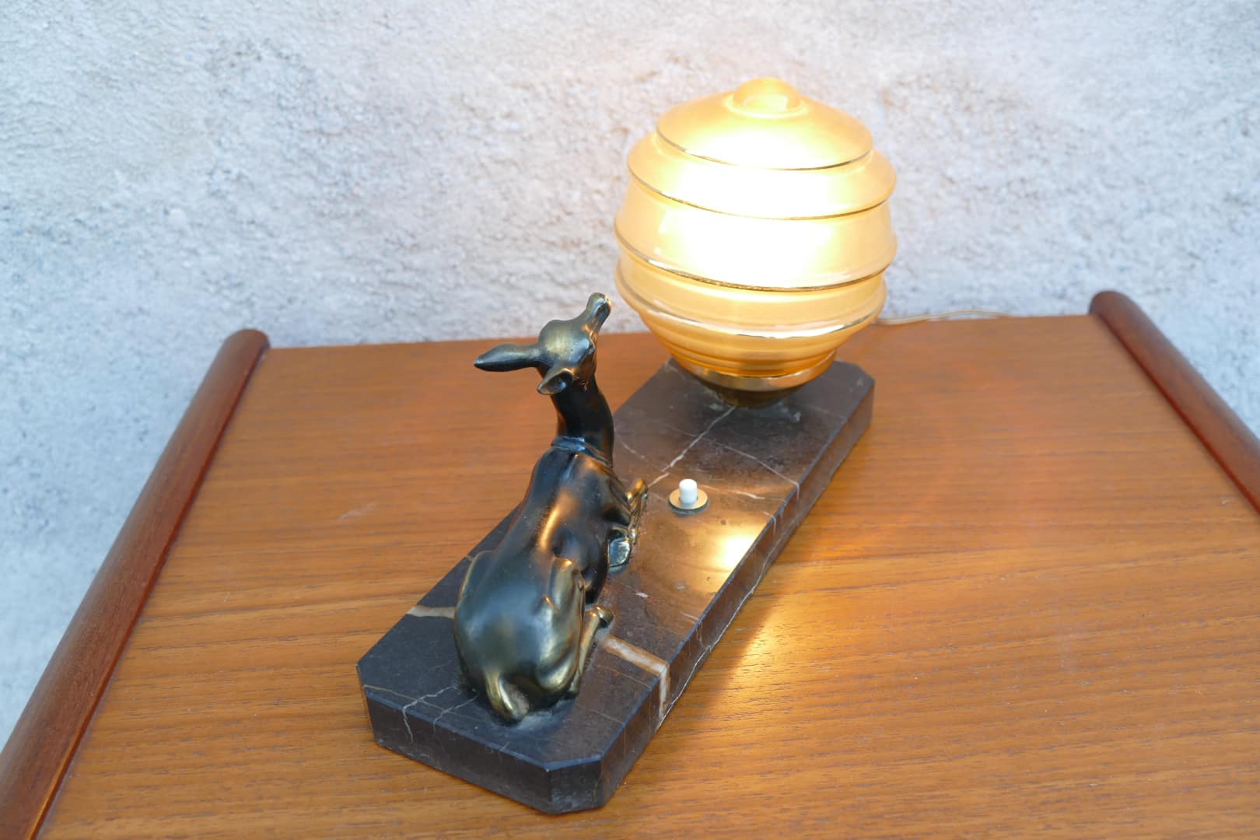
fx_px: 1190
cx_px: 630
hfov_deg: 55.8
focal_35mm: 34
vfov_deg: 38.9
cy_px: 420
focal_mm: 12.38
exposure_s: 1/80
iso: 160
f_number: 3.1
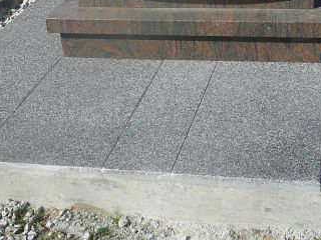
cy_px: -56
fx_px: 649
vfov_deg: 19.6
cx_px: 223
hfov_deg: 27.5
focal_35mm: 70
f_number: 2.8
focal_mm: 5.2
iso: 80
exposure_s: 1/1000
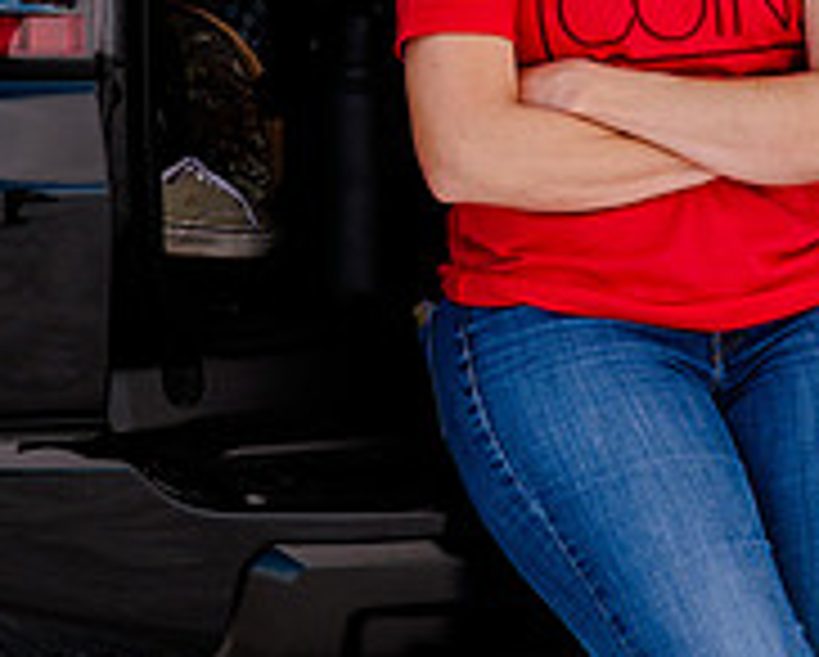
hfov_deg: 7.7
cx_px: 644
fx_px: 6042
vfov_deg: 6.2
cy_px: -144
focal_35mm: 249
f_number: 8
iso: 250
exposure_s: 1/640
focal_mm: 82
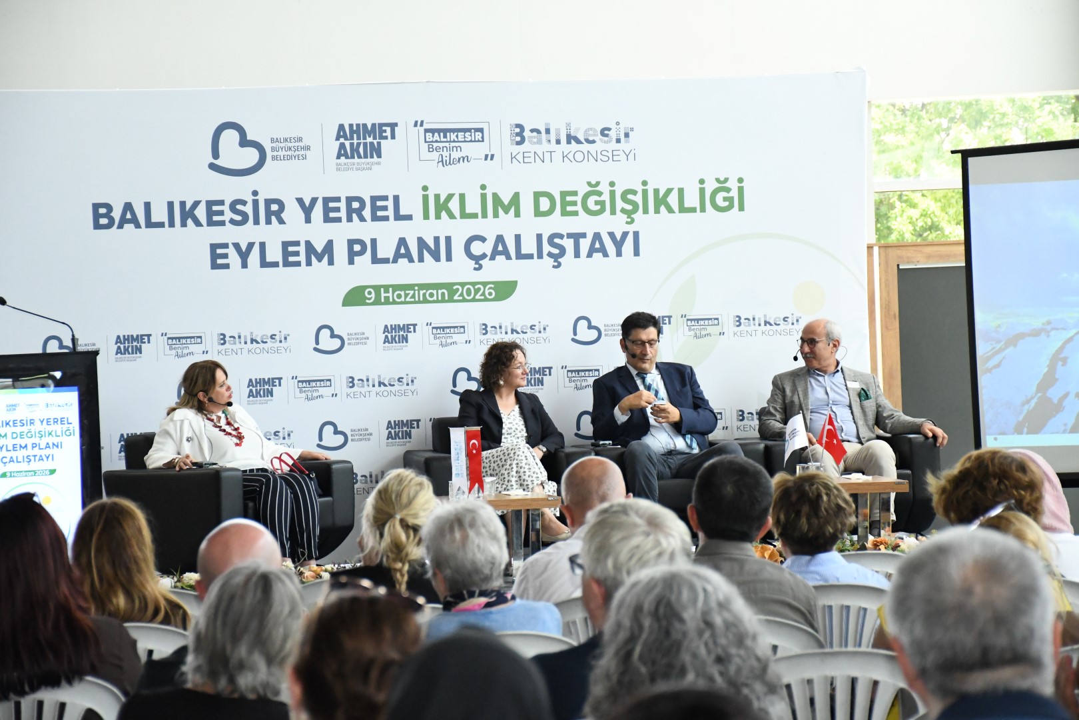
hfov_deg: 17.1
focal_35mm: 120
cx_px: 540
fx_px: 3596
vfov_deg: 11.4
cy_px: 360
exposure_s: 1/250
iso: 5000
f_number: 5.3
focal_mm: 80
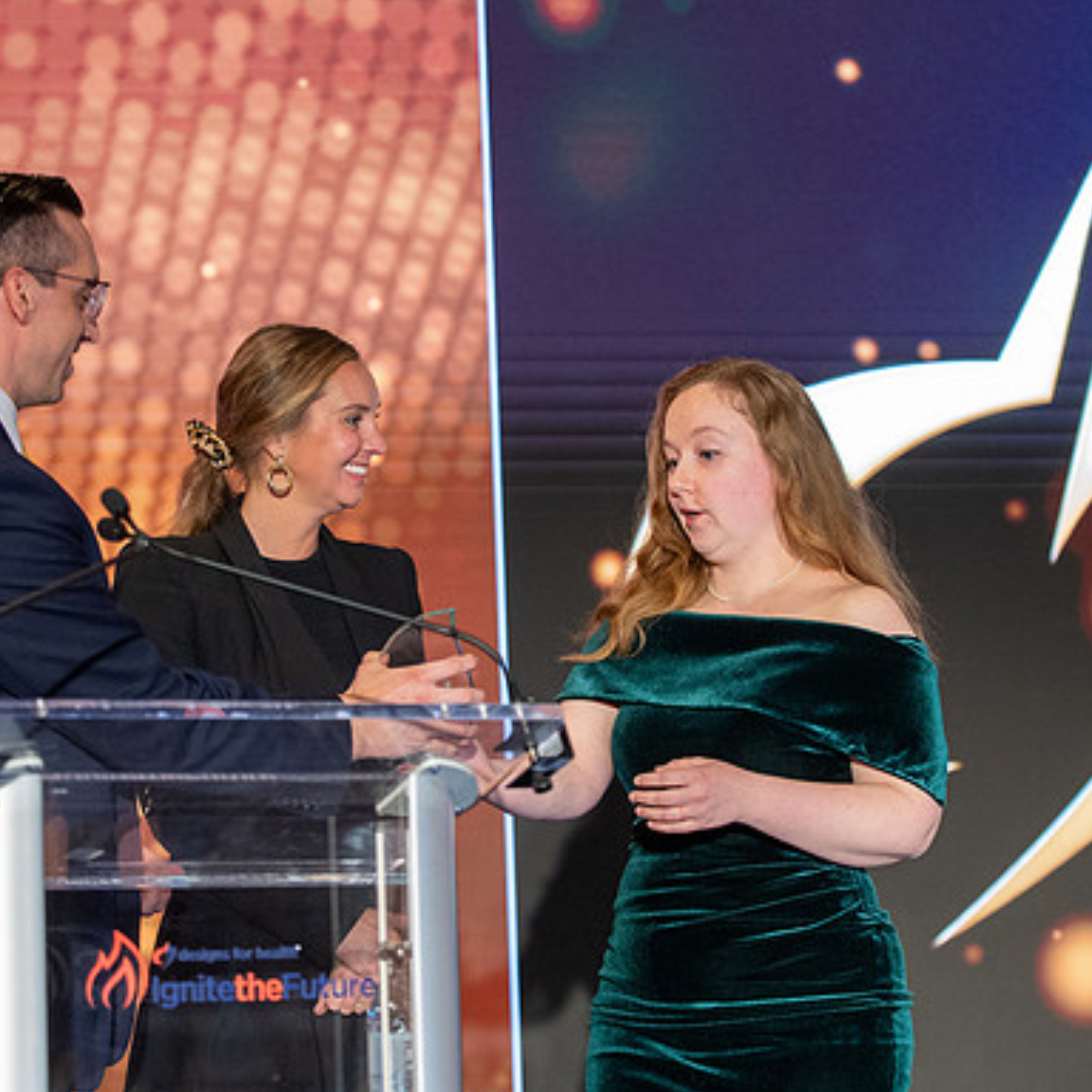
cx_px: 512
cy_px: 451
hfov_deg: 12.2
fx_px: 5104
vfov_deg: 12.2
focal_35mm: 143
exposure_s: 1/200
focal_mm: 95
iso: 3200
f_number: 2.8
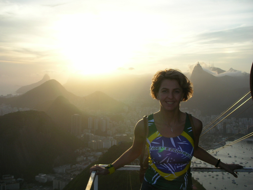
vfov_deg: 31.5
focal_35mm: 46
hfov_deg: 41.2
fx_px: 336
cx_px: 126
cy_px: 95
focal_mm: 7.7
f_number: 9.9
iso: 71
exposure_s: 1/55.8
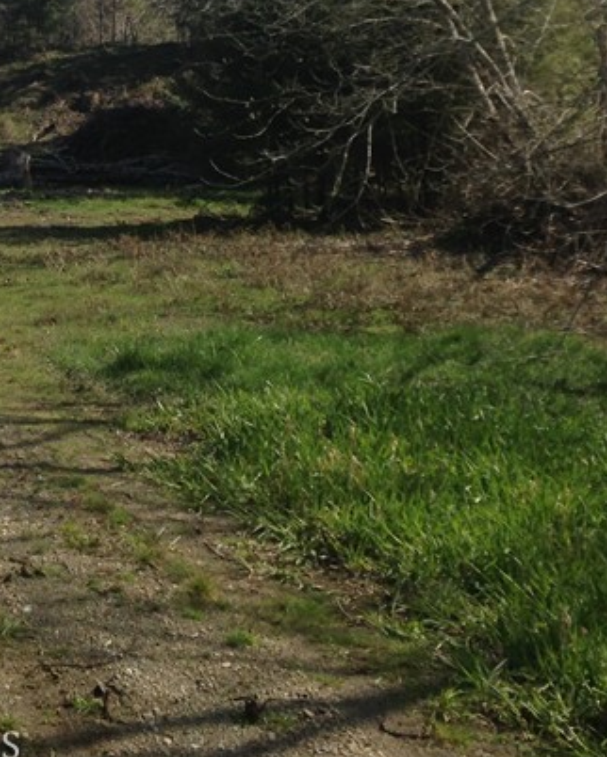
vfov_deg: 22.7
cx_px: -77
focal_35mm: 82
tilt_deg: -3.0
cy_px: 85
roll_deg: -0.7
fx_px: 1840
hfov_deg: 18.0
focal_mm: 4.12
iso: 50
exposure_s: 1/1130
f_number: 2.4
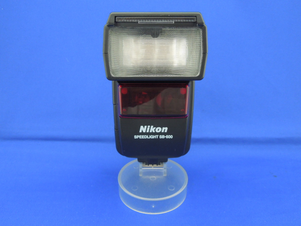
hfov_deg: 58.4
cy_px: 113
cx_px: 150
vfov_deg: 45.4
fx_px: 270
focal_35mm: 31
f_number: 3.6
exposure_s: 1/25
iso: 400
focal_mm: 5.6
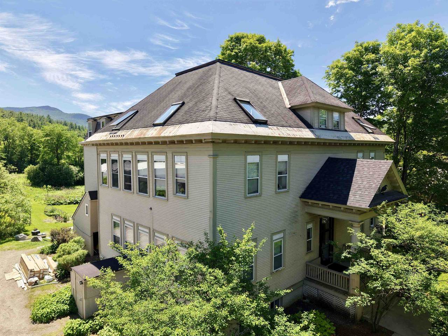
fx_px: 311
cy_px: 168
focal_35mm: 24
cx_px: 224
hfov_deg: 71.6
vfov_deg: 56.8
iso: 280
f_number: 1.8
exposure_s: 1/100
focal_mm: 8.67
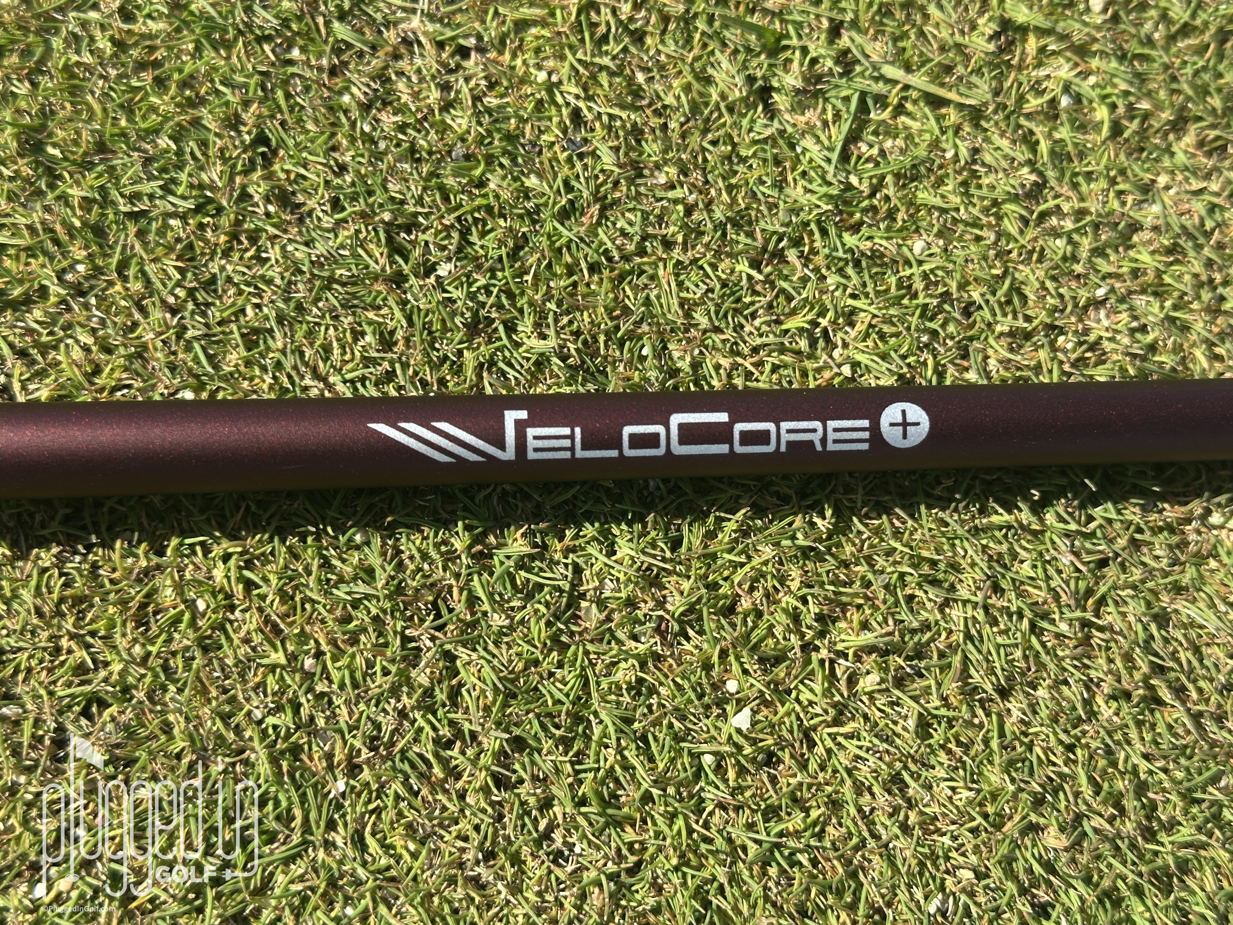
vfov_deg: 30.3
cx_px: 616
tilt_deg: -72.1
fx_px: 1710
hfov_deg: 39.7
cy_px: 462
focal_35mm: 48
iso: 64
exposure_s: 1/1916
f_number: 1.78
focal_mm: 6.86
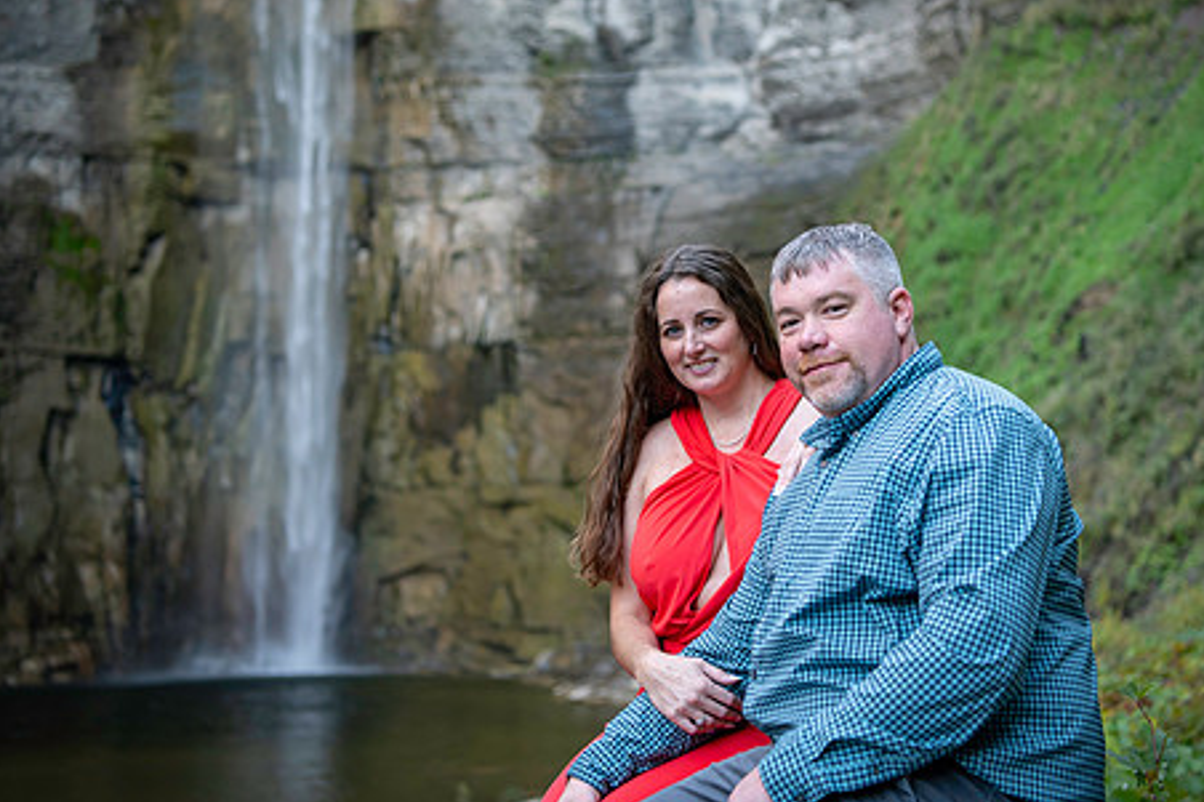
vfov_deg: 23.0
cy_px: 336
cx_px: 682
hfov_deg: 33.9
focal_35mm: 59
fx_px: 1972
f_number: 2.8
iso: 640
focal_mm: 46
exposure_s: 1/250
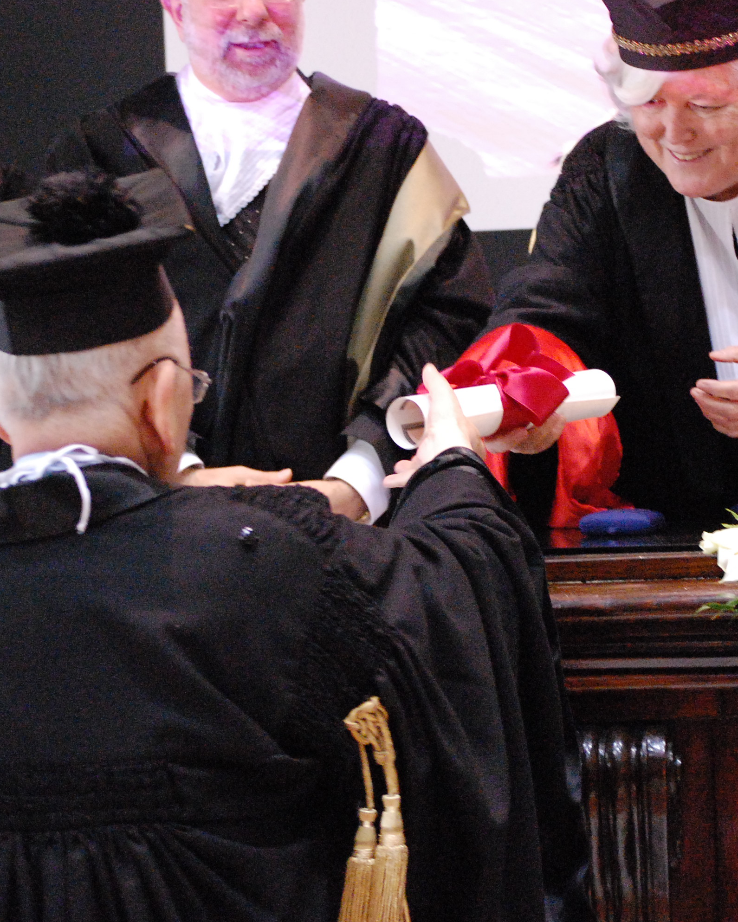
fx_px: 3603
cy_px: 459
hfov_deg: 11.7
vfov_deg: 14.6
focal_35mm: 132
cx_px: 486
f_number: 4.2
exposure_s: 1/40
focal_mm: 62
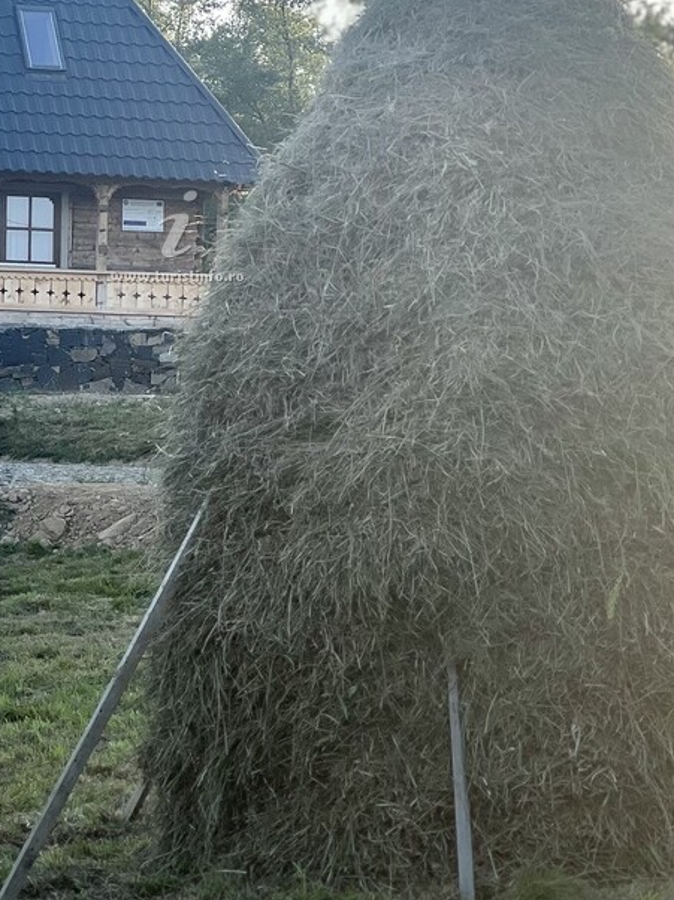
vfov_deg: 15.0
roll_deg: -0.6
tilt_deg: +6.9
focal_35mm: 131
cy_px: 256
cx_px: 199
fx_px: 3403
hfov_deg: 11.3
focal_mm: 9
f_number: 2.8
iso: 32
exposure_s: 1/338
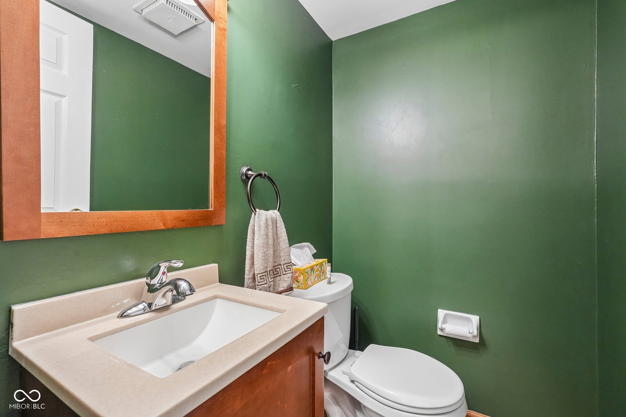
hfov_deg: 96.7
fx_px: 278
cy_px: 208
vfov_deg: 73.7
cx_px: 313
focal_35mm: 16
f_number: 8
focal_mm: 16
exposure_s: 1/30
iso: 5000
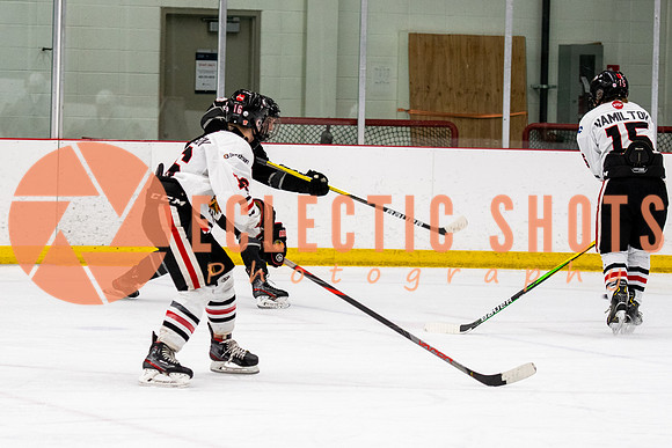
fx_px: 3506
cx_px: 229
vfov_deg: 7.3
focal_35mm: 188
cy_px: 175
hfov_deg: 10.9
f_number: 2.8
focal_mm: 95
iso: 1600
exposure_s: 1/640
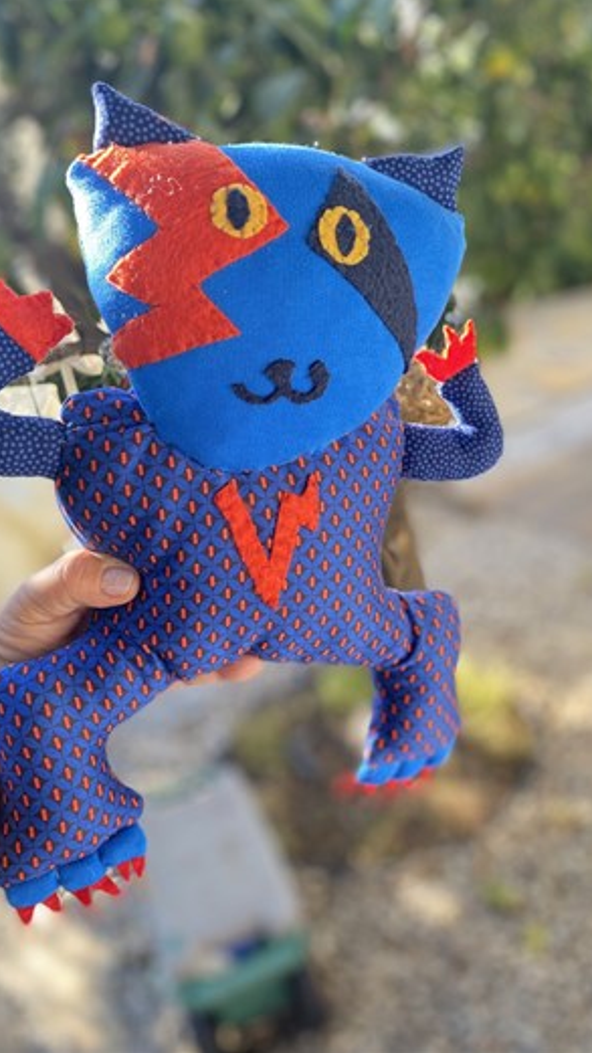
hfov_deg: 40.2
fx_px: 809
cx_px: 295
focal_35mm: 29
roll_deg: +14.9
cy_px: 518
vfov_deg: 66.1
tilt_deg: -21.2
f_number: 1.8
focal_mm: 4.25
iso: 50
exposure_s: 1/122
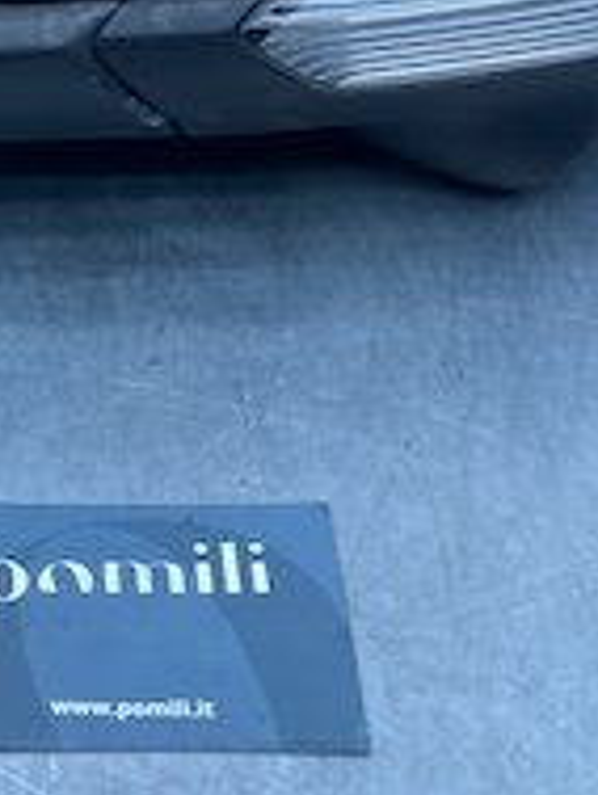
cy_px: -109
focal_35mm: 88
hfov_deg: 16.3
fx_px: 2025
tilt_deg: -36.0
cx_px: -72
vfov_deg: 21.0
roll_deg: -1.5
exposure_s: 1/666
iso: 32
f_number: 1.8
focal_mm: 4.25
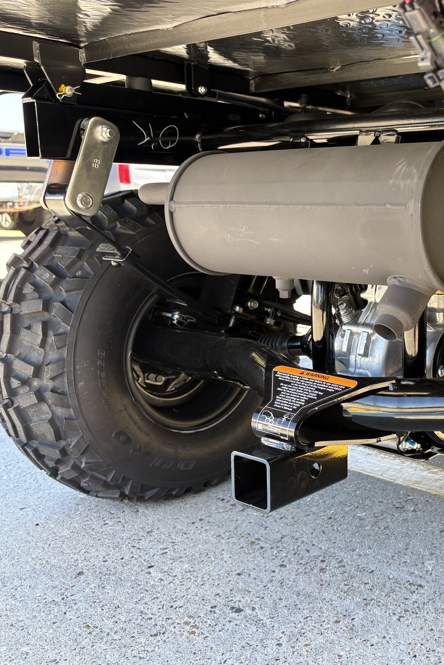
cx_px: 439
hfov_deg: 33.1
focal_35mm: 37
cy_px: 327
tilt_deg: -8.6
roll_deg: +1.1
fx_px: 685
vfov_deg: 51.9
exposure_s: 1/153
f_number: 1.6
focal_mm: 5.96
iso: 40
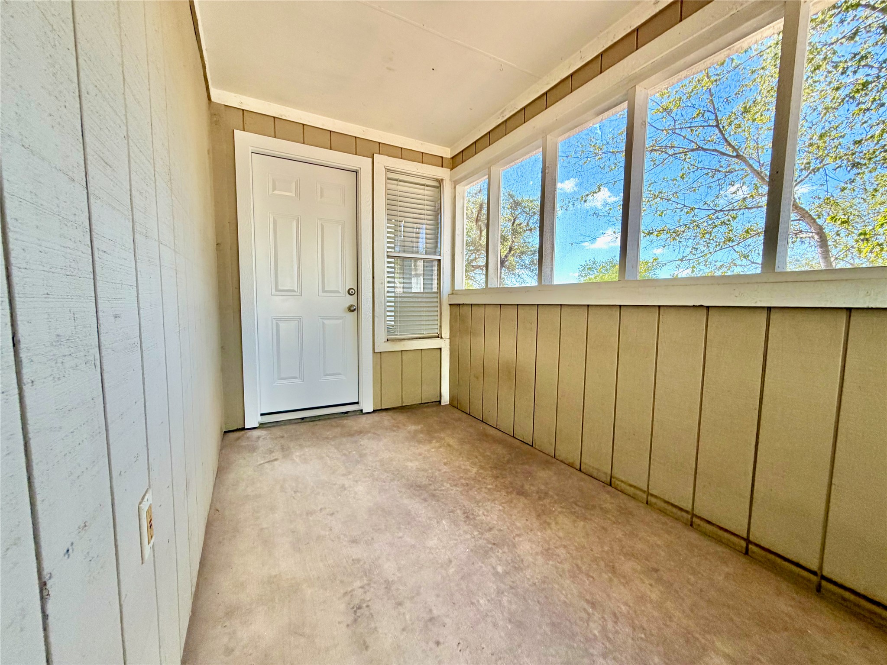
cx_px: 444
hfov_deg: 102.1
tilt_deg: -2.8
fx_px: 359
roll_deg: -0.9
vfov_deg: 85.7
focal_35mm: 14
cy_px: 332
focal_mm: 2.22
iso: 100
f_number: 2.2
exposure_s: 1/121
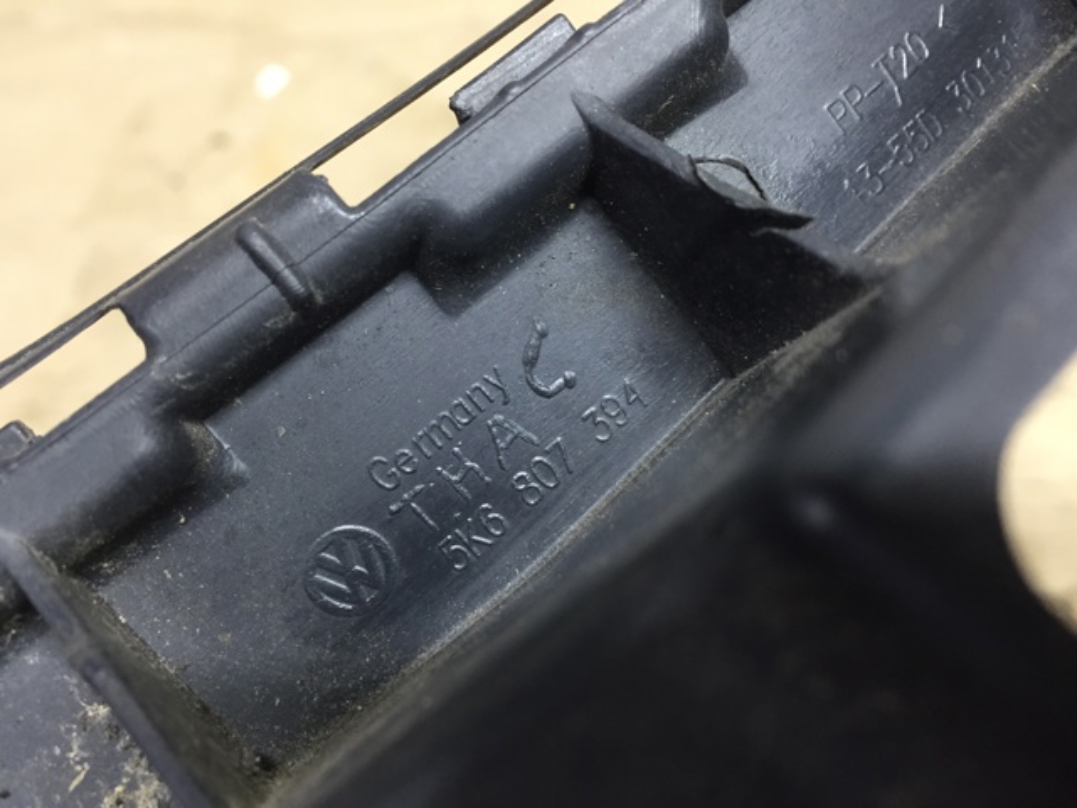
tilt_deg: -54.7
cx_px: 538
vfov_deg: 48.2
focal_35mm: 29
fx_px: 902
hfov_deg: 61.7
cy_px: 404
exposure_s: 1/33
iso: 160
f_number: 2.2
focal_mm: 4.15
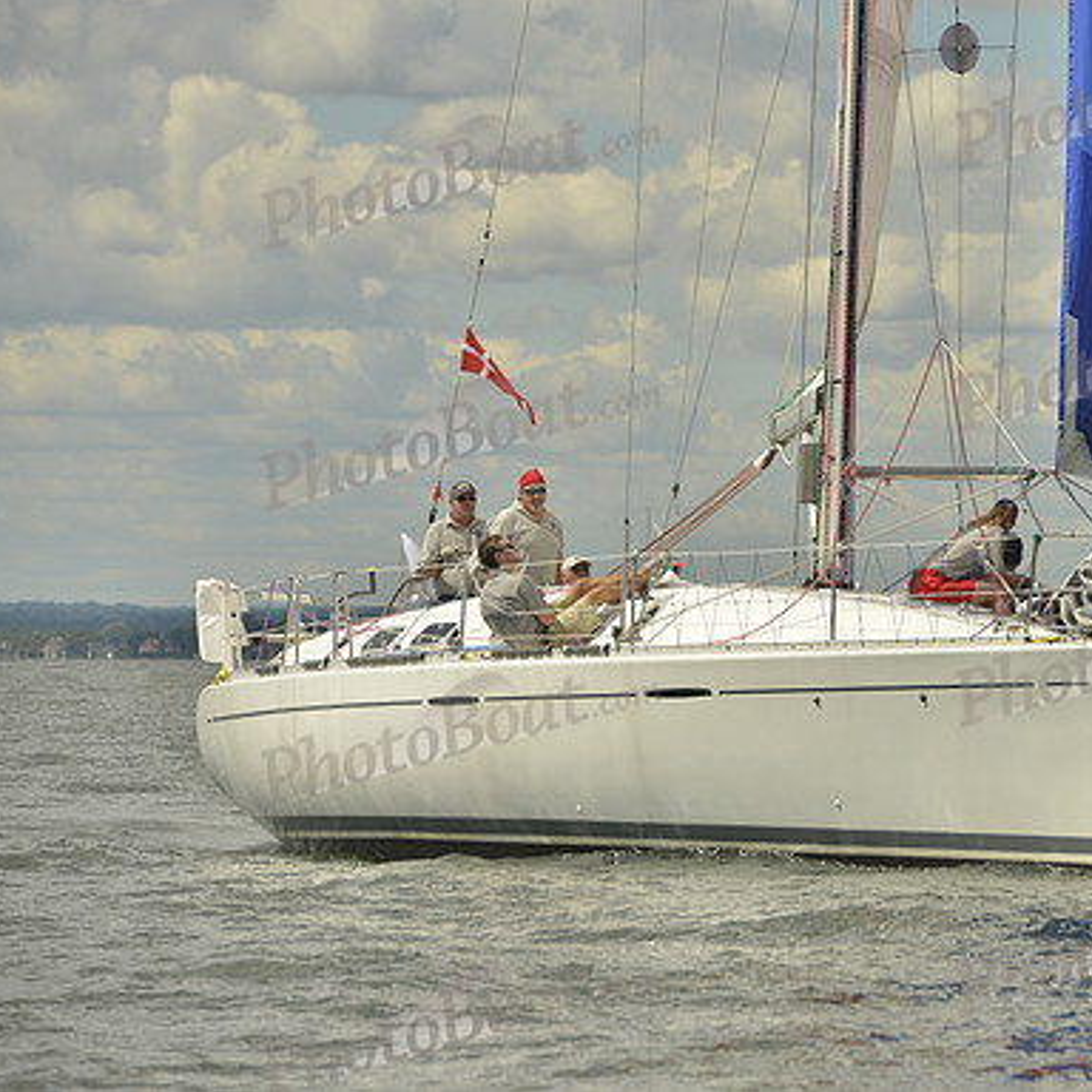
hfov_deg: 6.8
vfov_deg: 6.8
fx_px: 9172
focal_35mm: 257
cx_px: 810
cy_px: 545
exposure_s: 1/1000
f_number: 9
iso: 200
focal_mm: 200
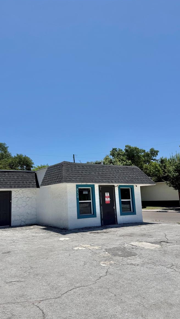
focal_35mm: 27
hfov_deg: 42.6
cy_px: 161
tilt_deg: +9.9
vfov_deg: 69.9
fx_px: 229
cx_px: 66
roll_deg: +2.0
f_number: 1.78
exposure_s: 1/8130
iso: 80
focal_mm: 6.76
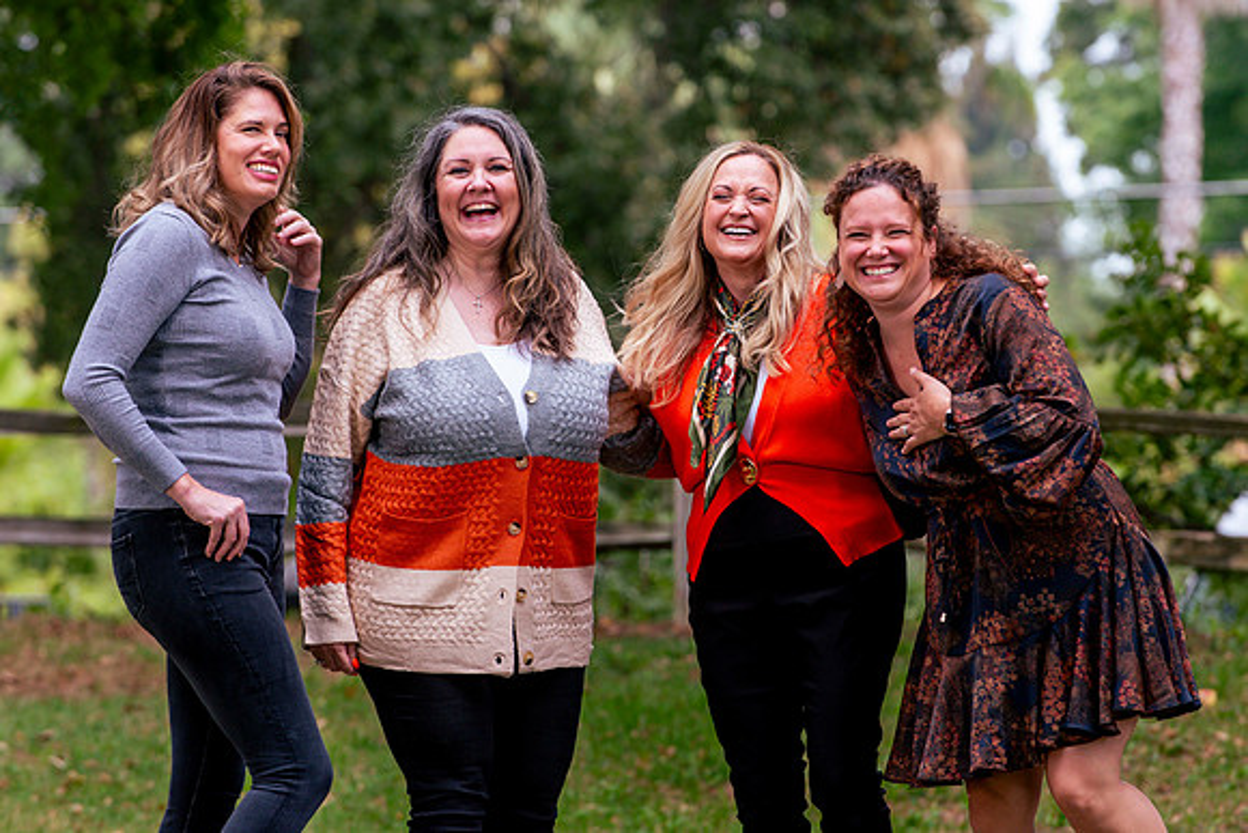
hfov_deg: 8.9
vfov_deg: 5.9
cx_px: 724
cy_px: 350
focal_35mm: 232
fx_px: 8048
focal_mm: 200
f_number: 5.6
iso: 200
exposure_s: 1/250
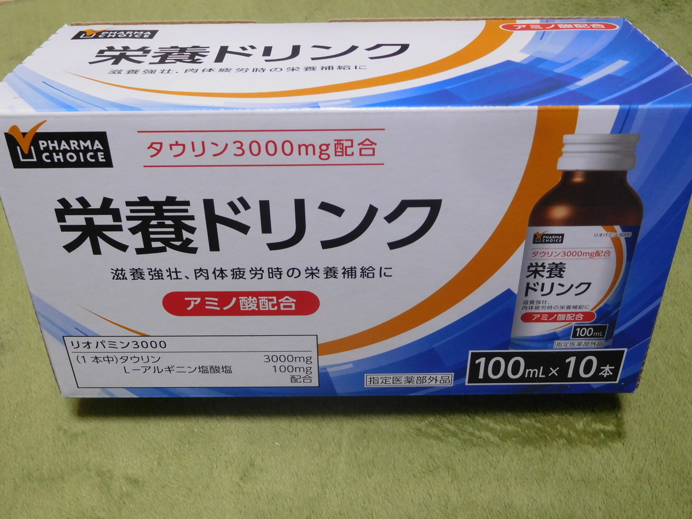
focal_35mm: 35
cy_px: 260
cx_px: 346
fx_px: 700
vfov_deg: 40.7
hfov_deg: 52.6
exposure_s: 1/20
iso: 400
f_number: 3.8
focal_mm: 6.2
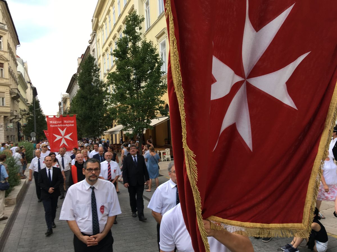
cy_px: 126
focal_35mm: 29
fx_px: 282
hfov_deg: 61.7
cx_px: 168
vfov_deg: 48.2
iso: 25
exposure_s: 1/100
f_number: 2.2
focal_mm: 4.15
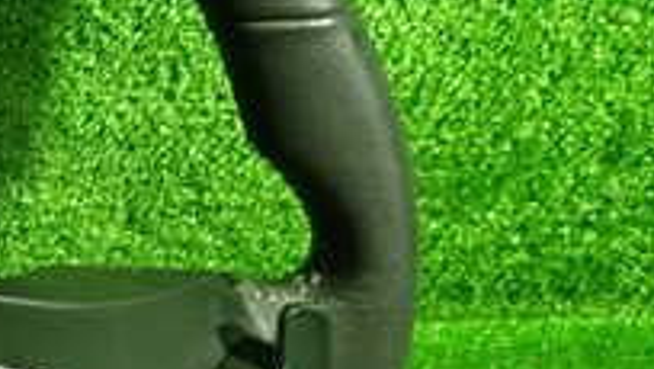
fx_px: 1388
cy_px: 308
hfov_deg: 23.5
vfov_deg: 15.0
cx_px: -189
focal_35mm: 80
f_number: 2
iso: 400
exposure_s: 1/30
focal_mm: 4.5
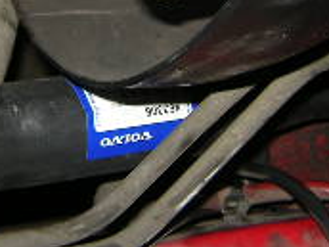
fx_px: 988
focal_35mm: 104
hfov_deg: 18.6
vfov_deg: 14.0
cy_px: -6
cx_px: 34
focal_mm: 4.7
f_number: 2.8
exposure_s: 1/60
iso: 64
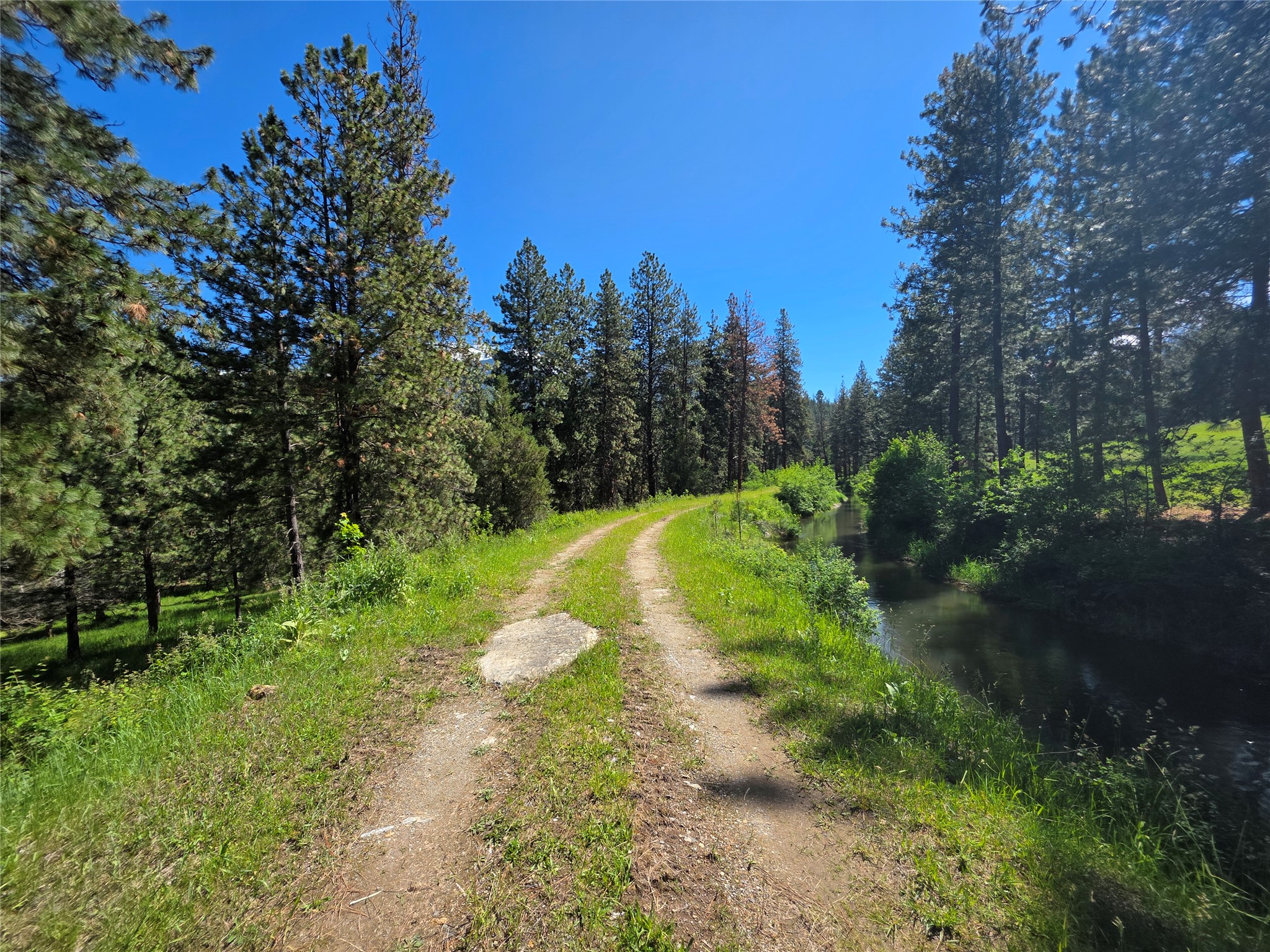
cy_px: 476
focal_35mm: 13
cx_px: 635
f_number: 1.9
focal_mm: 2.2
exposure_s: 1/1272
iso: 40
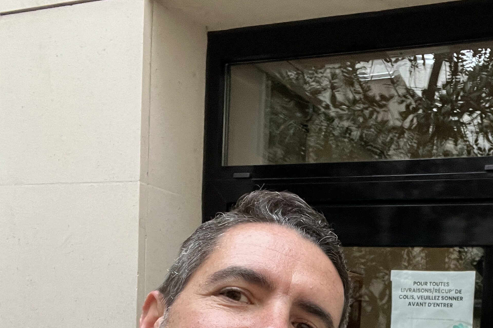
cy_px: 375
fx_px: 685
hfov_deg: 37.4
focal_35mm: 50
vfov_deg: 24.8
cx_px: 431
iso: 200
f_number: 2.2
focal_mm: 2.71
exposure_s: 1/60
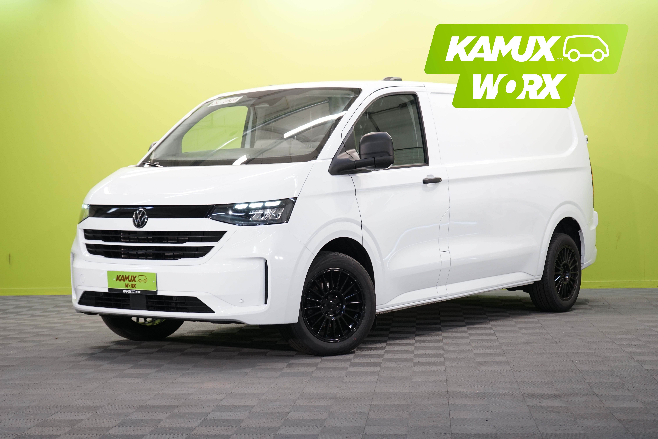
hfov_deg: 29.2
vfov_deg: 19.7
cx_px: 329
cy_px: 220
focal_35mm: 69
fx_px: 1261
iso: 500
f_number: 5.6
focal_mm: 69
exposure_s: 1/30
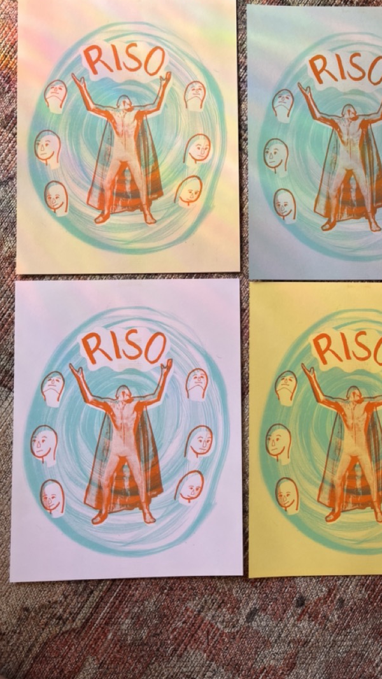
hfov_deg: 34.4
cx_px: 254
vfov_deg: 57.7
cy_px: 279
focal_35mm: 34
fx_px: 612
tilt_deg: -84.8
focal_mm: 5.1
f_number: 1.6
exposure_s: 1/187
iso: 40
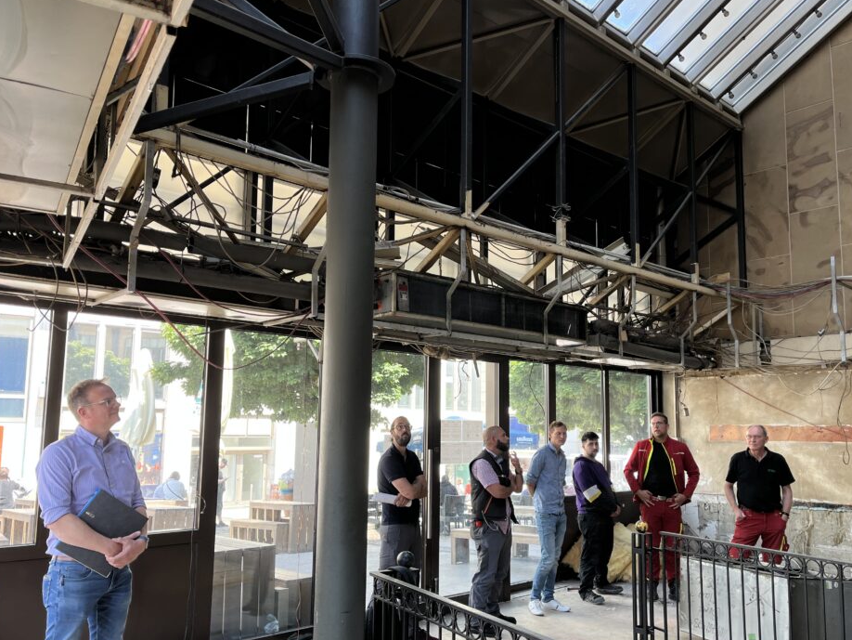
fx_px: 714
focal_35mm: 29
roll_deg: +0.1
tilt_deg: +7.9
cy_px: 350
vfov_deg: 48.2
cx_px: 452
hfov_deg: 61.6
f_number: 1.6
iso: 32
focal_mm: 5.1
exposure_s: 1/136
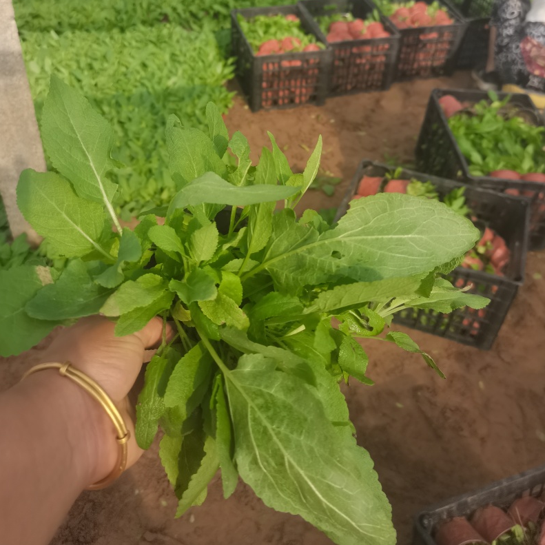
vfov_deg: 51.7
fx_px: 552
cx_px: 274
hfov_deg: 52.5
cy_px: 186
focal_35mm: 31
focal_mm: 5.58
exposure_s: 1/629
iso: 50
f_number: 1.8
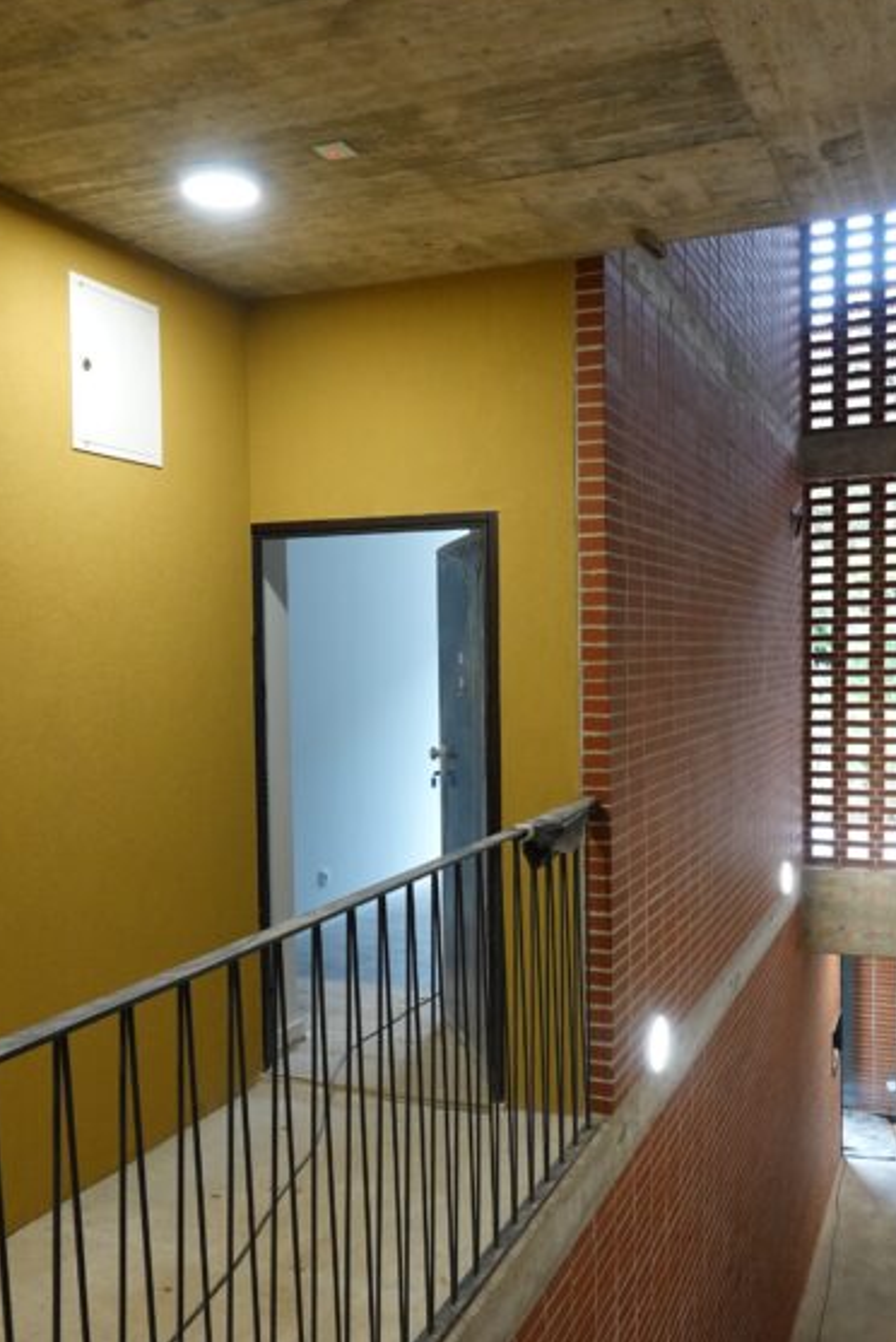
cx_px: 501
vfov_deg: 60.2
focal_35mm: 31
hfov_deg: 42.3
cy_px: 718
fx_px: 1156
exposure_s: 1/160
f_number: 2.4
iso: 1250
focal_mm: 8.8
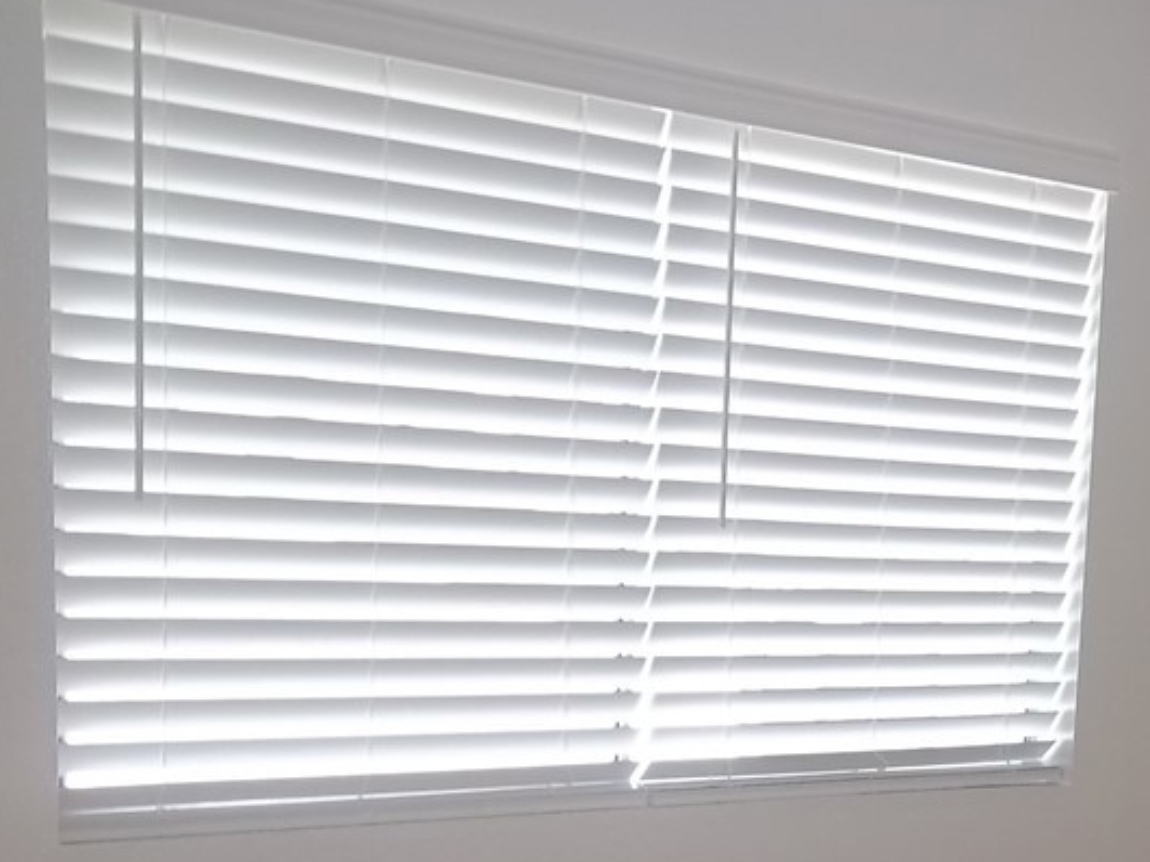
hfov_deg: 33.7
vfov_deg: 26.2
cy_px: 769
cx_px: 1029
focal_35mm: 54
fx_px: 1794
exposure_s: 1/30
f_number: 3.5
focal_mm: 5.05
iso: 64
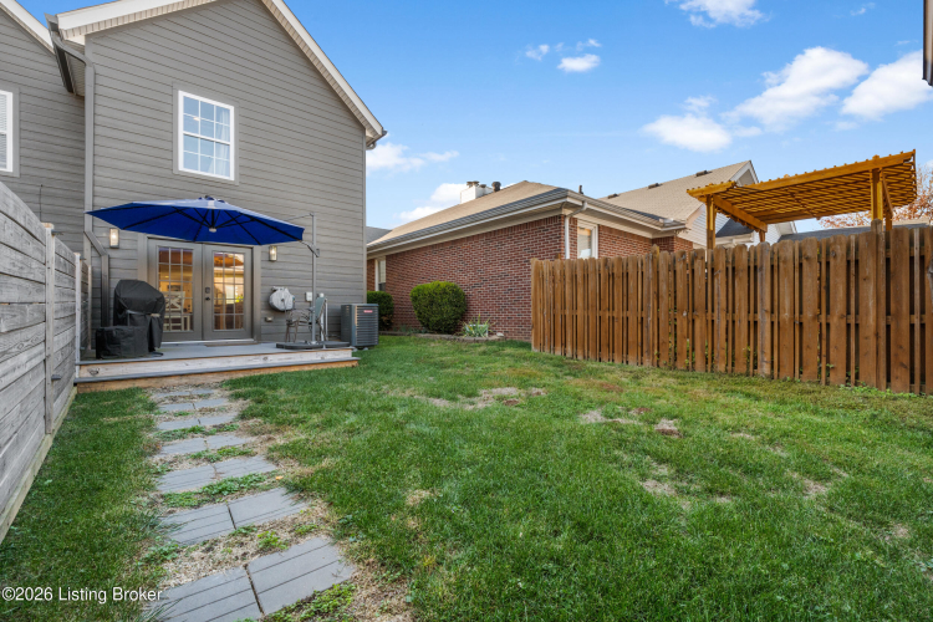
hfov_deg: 97.6
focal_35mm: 16
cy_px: 311
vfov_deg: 74.6
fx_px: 408
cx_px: 466
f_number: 9
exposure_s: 1/250
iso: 400
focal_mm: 10.5
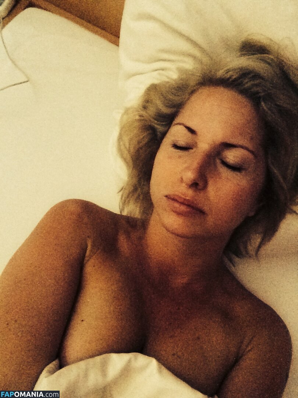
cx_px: 149
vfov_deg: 55.4
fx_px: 379
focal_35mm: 33
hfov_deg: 42.9
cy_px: 199
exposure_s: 1/15
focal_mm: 2.15
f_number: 2.4
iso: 1600
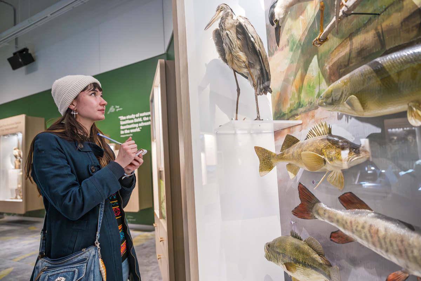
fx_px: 281
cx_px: 210
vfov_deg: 53.1
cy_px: 140
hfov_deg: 73.7
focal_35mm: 24
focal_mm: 24
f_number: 2.8
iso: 2000
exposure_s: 1/125
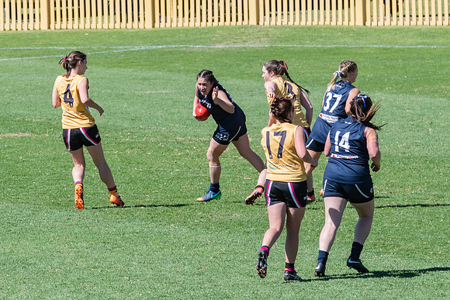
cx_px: 216
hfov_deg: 2.8
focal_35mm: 724
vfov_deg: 1.9
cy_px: 134
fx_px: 9056
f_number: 10
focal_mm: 320
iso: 800
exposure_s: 1/1600
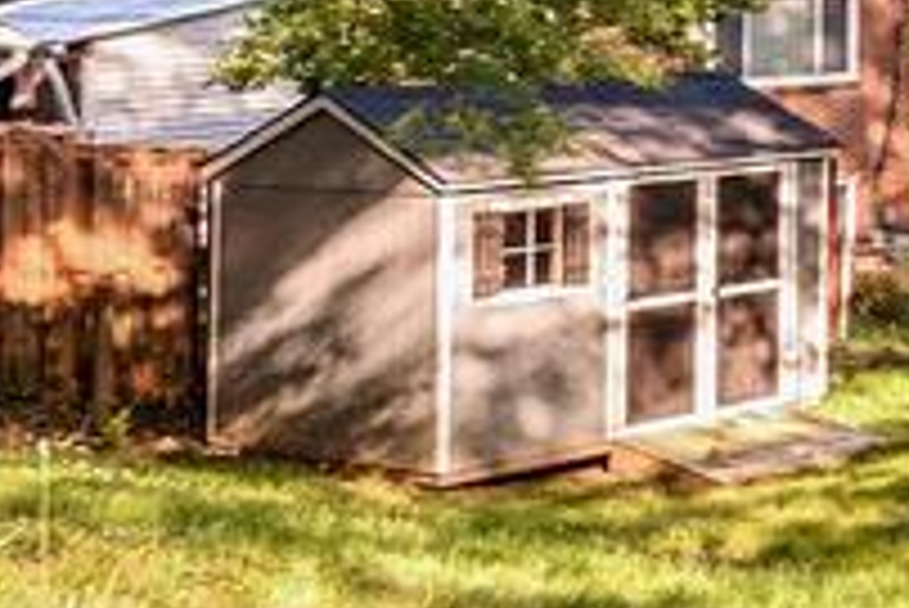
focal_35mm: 86
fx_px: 2173
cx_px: 1935
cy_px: 79
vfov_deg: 15.8
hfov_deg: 16.4
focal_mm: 17
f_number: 8
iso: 200
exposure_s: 1/60
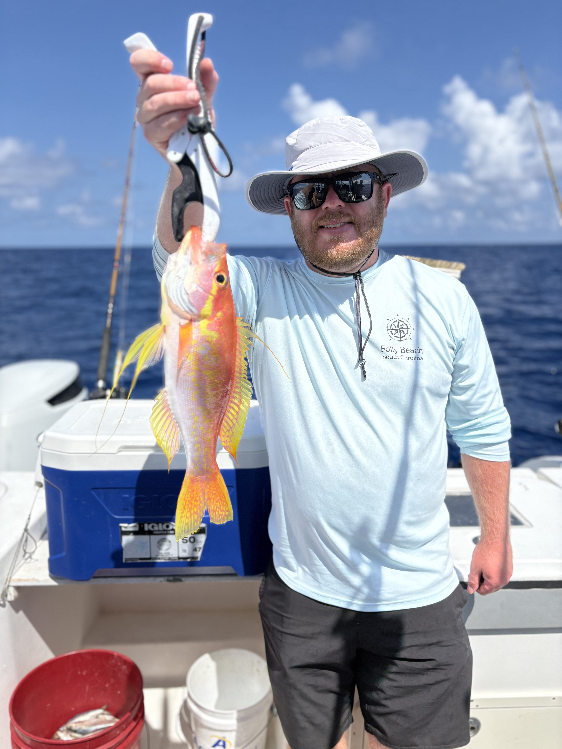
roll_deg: +2.2
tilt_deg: -10.2
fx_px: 563
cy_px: 374
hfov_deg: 53.1
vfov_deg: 67.3
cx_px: 281
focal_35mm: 26
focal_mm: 5.96
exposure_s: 1/4065
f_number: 1.6
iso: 50
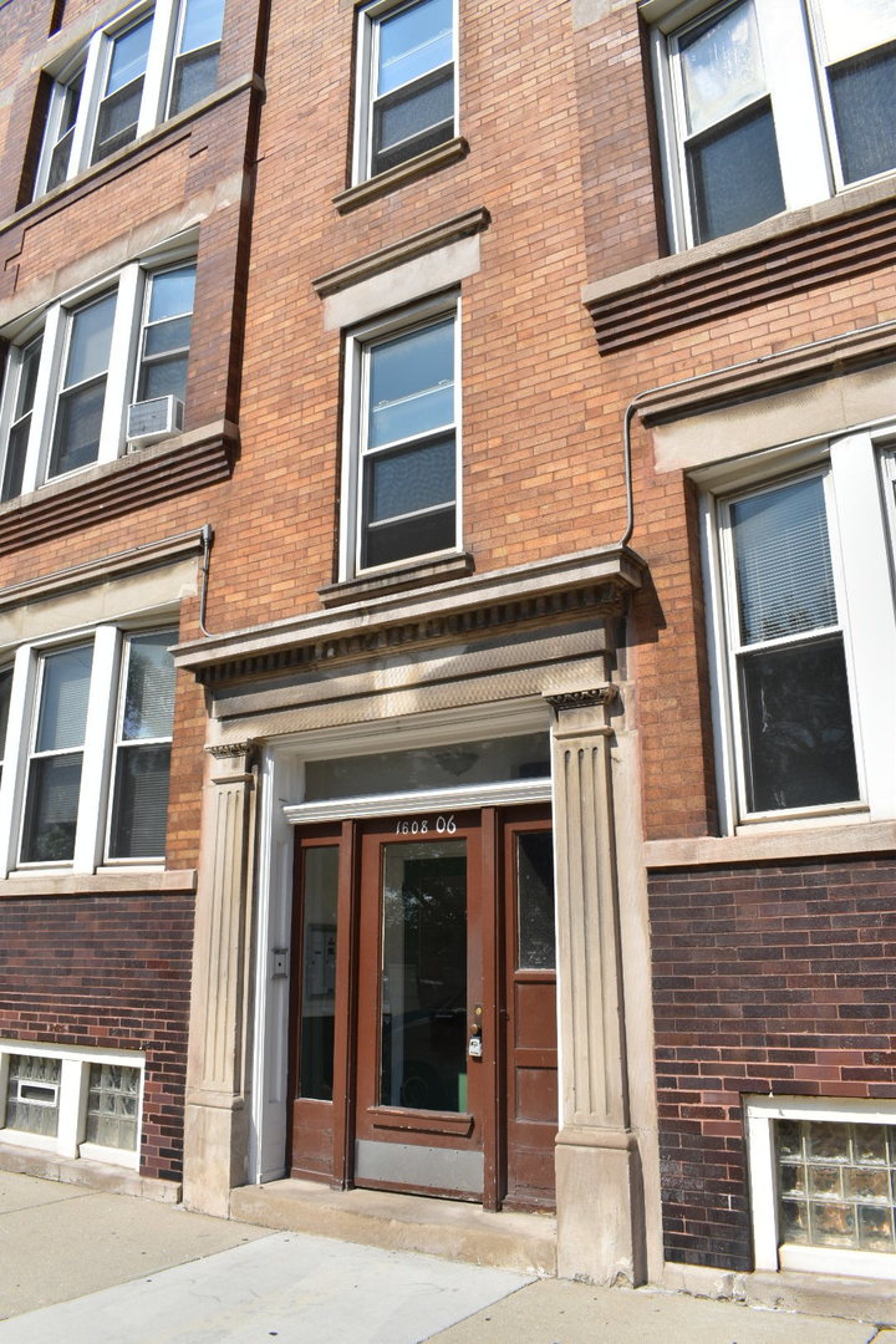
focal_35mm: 27
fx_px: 1008
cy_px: 672
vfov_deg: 67.4
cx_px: 448
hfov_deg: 47.9
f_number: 10
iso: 200
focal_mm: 18
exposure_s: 1/400
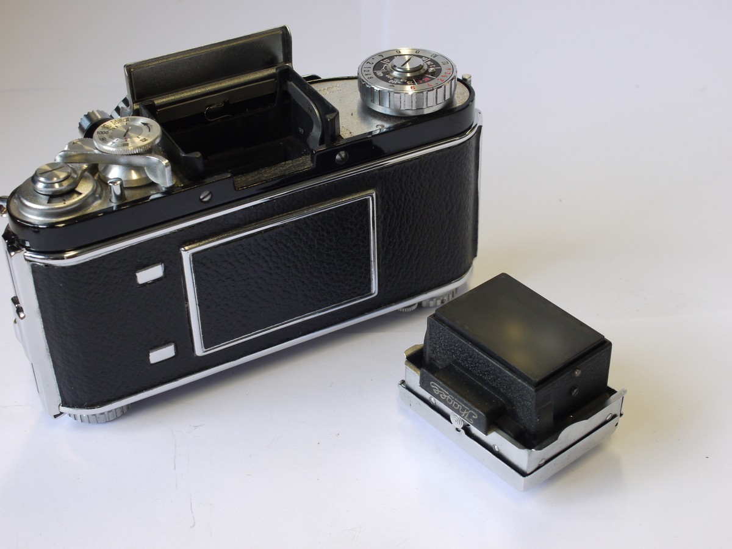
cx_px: 366
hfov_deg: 32.2
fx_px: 1269
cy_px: 274
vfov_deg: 24.4
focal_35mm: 60
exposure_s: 1/40
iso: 400
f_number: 8
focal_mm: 30
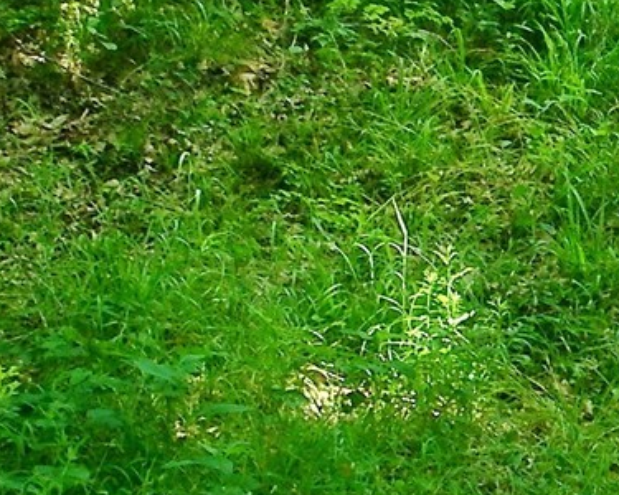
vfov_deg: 8.6
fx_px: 3298
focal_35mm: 180
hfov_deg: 10.6
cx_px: 640
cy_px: 172
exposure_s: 1/100
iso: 80
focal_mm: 6.4
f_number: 3.7
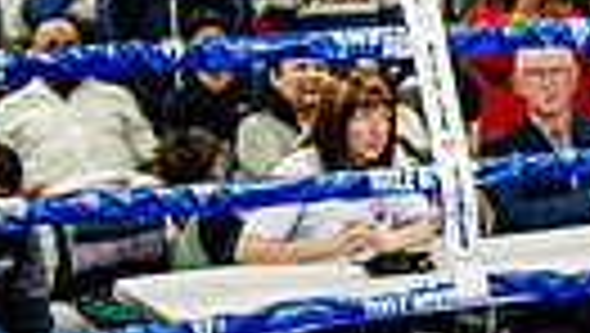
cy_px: 268
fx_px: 2615
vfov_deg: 7.3
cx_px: 1243
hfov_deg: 11.4
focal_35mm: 167
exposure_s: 1/800
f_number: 2.8
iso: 5000
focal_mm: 24
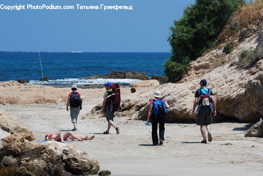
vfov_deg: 6.3
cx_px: 132
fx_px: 1590
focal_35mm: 218
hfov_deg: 9.5
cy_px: 88
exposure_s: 1/160
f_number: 9
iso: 200
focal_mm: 145
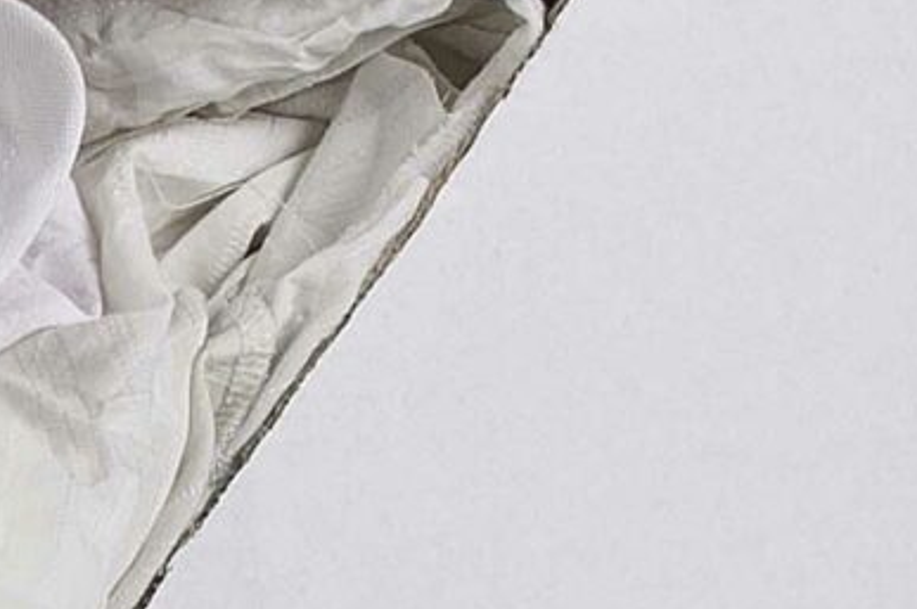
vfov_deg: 2.5
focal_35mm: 543
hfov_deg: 3.8
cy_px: 988
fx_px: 13814
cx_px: -550
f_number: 16
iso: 200
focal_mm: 82
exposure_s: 1/250
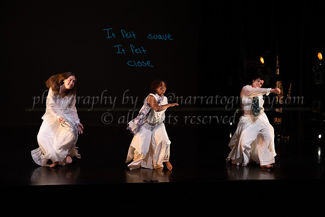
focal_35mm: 55
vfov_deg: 24.6
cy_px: 108
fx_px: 497
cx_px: 162
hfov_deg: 36.2
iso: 4000
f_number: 3.5
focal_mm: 55
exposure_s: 1/400
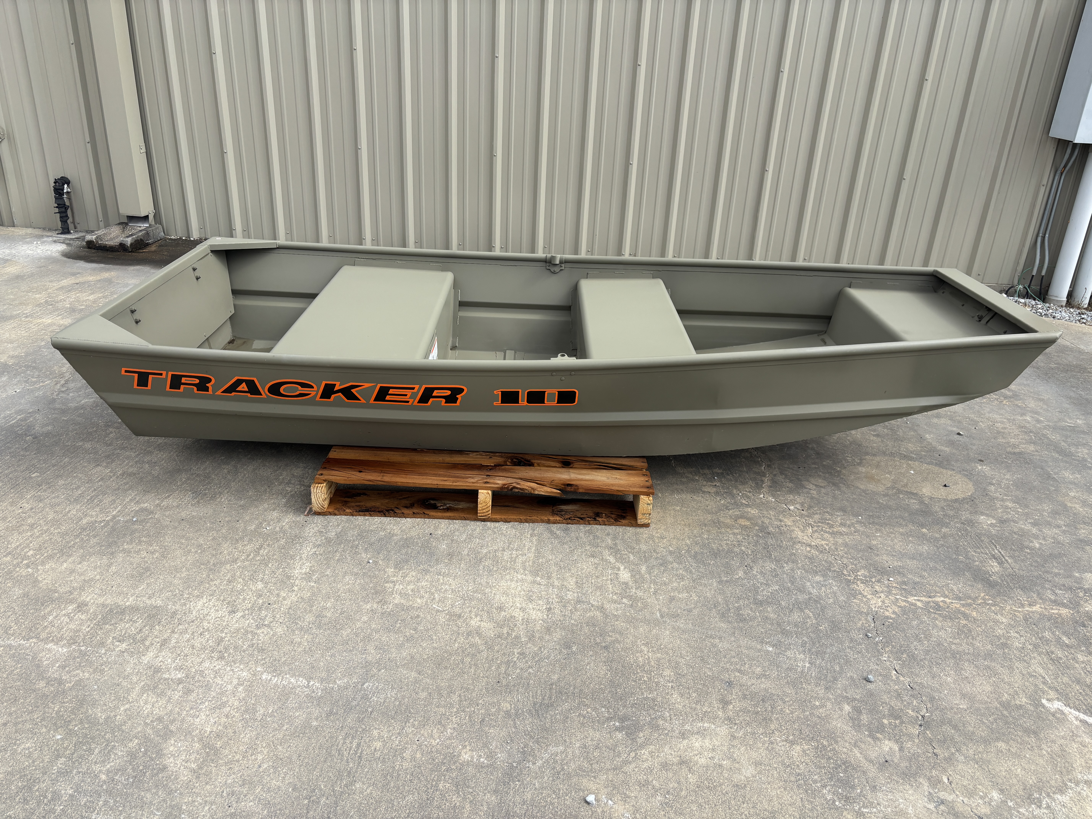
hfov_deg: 67.3
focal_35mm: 26
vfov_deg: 53.1
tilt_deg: -22.9
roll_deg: -3.2
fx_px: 820
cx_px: 546
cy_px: 410
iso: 50
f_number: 1.6
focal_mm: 5.96
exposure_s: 1/1876
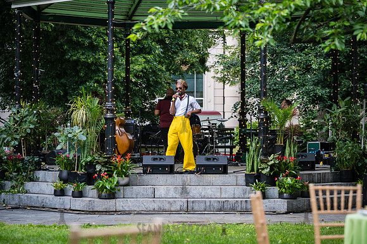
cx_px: 184
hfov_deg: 18.9
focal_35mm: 108
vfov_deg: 12.7
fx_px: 1101
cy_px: 122
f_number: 4
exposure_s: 1/250
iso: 800
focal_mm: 105
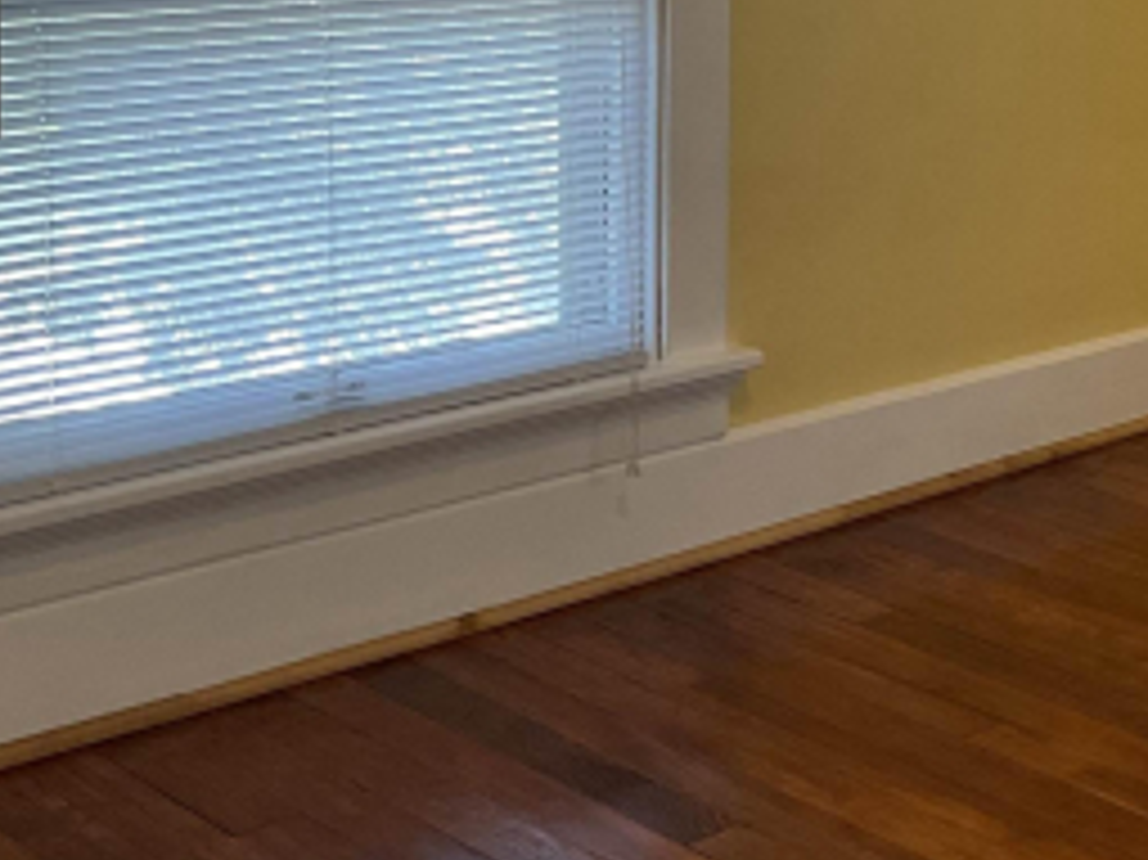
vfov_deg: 18.9
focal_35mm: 76
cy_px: 14
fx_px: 2519
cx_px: 1384
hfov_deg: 23.4
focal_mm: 3
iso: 80
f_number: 1.8
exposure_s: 1/60
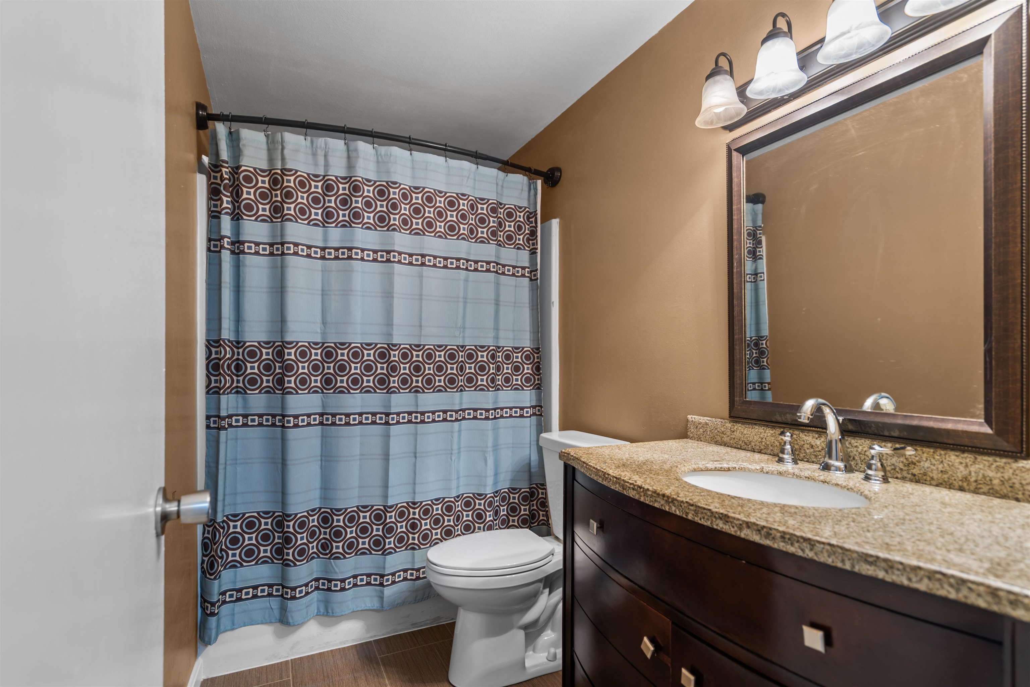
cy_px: 344
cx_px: 515
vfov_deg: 70.4
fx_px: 486
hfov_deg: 93.3
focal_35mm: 17
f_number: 4
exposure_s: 2
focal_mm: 17
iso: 100
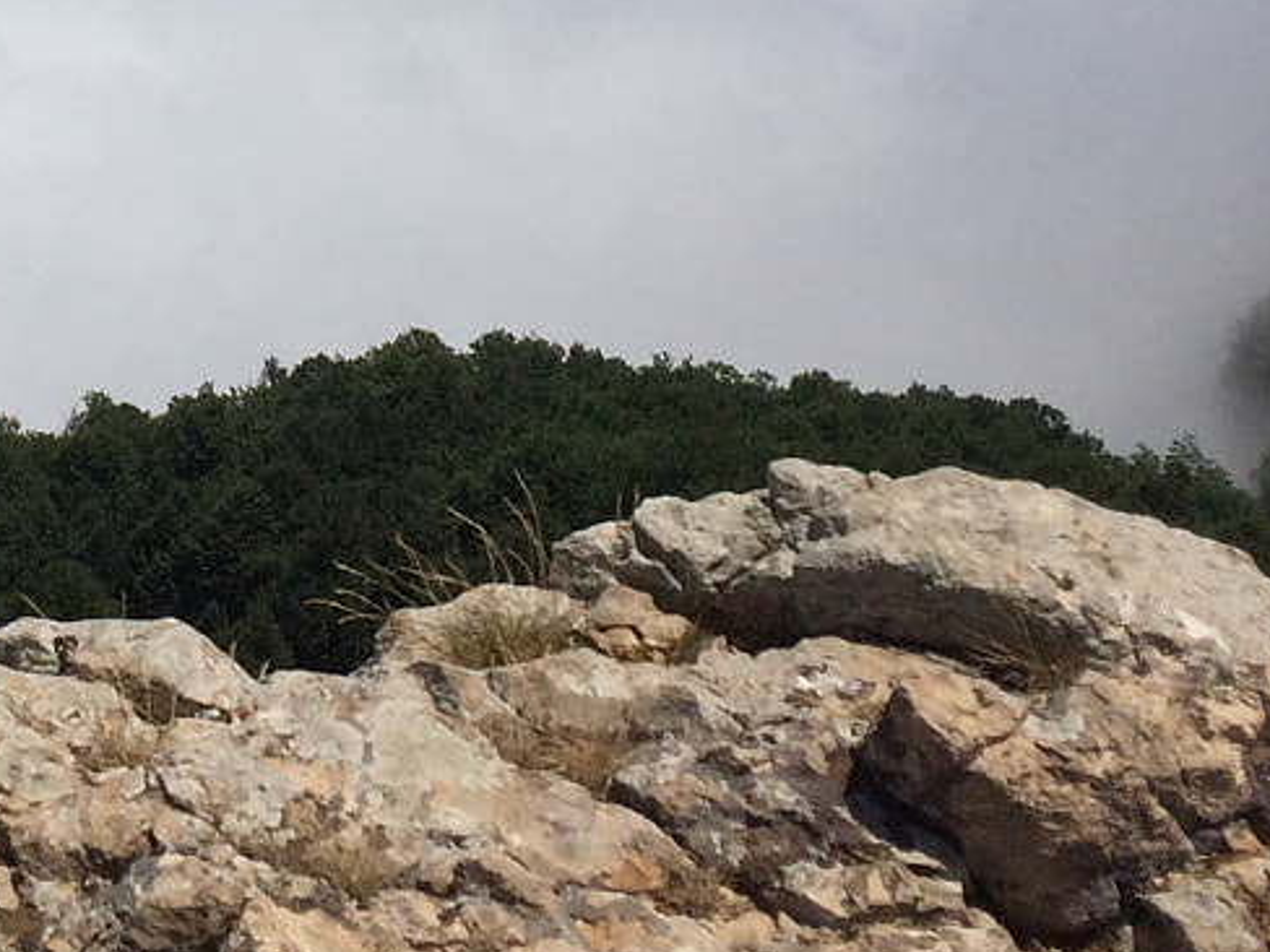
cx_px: -34
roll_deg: +0.1
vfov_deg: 14.6
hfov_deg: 20.0
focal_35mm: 95
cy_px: -427
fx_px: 3485
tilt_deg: -24.6
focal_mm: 4.15
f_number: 2.2
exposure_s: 1/10309
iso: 40
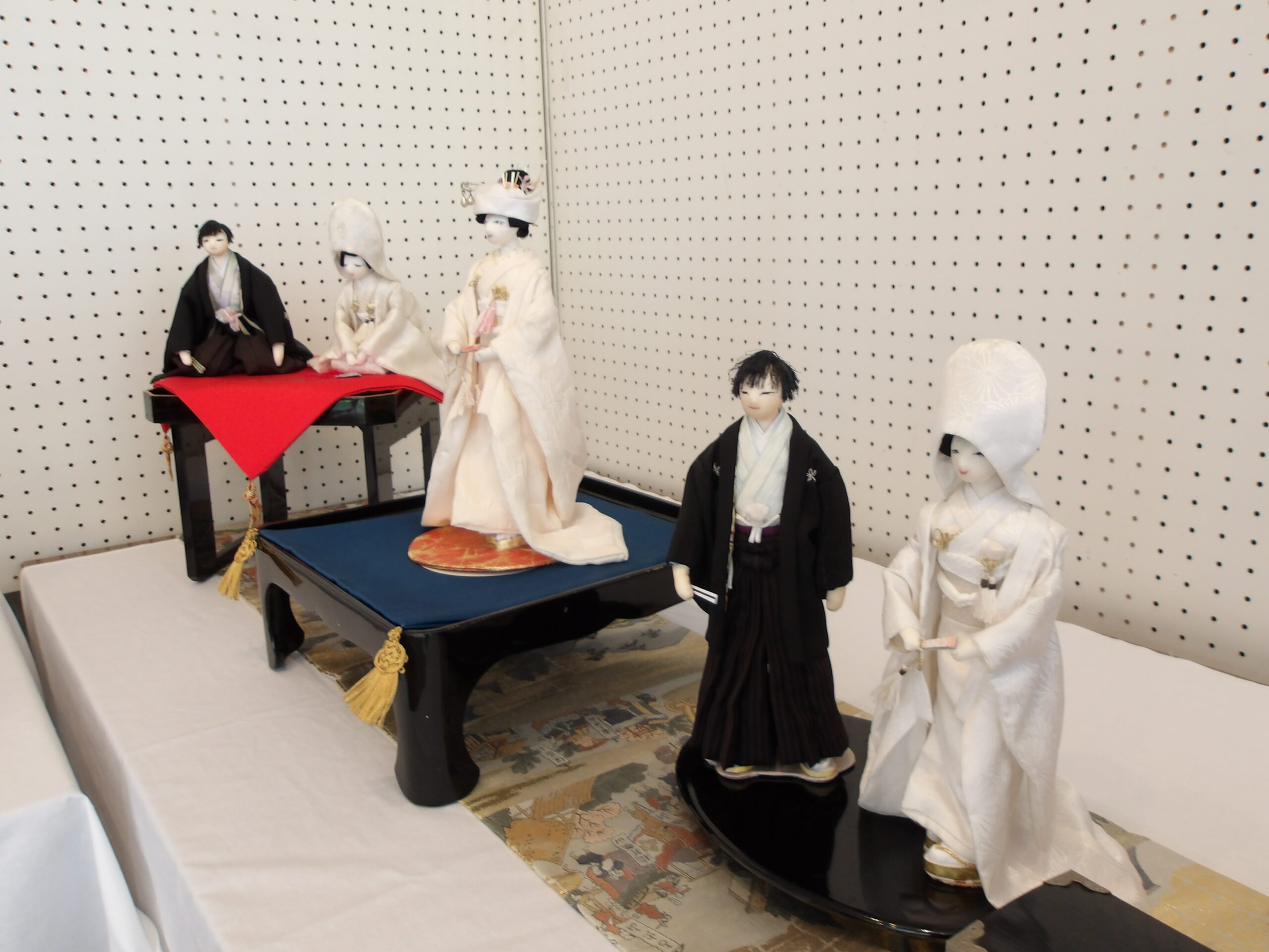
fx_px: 990
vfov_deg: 51.4
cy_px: 476
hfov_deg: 65.3
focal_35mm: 27
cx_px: 634
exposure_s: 1/30
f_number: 3
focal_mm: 4.9
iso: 114
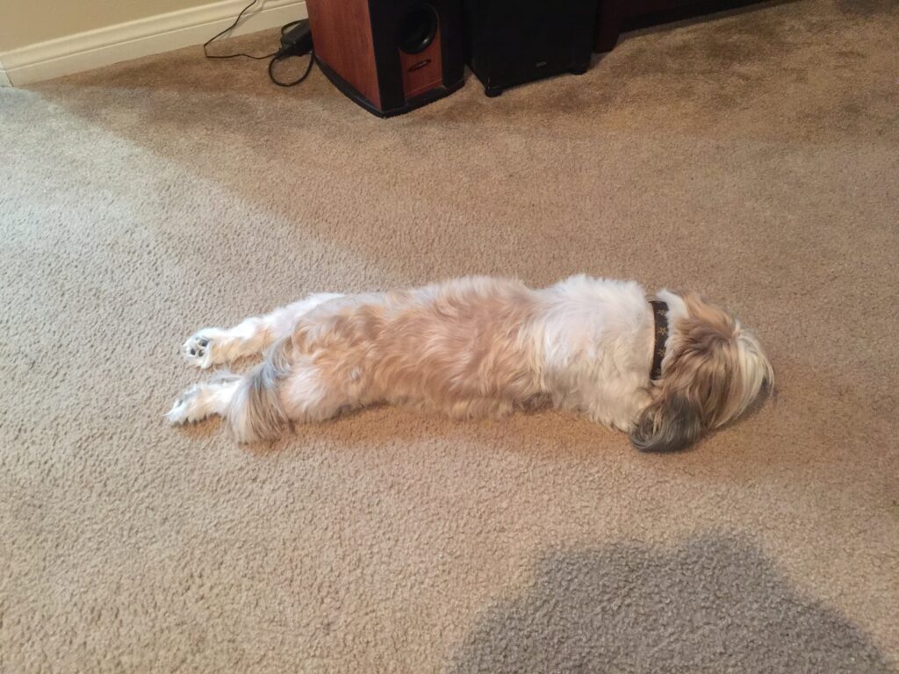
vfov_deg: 48.2
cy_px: 337
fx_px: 753
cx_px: 450
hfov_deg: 61.7
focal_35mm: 29
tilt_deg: -49.0
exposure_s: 1/4
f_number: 2.2
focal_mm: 4.15
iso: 100
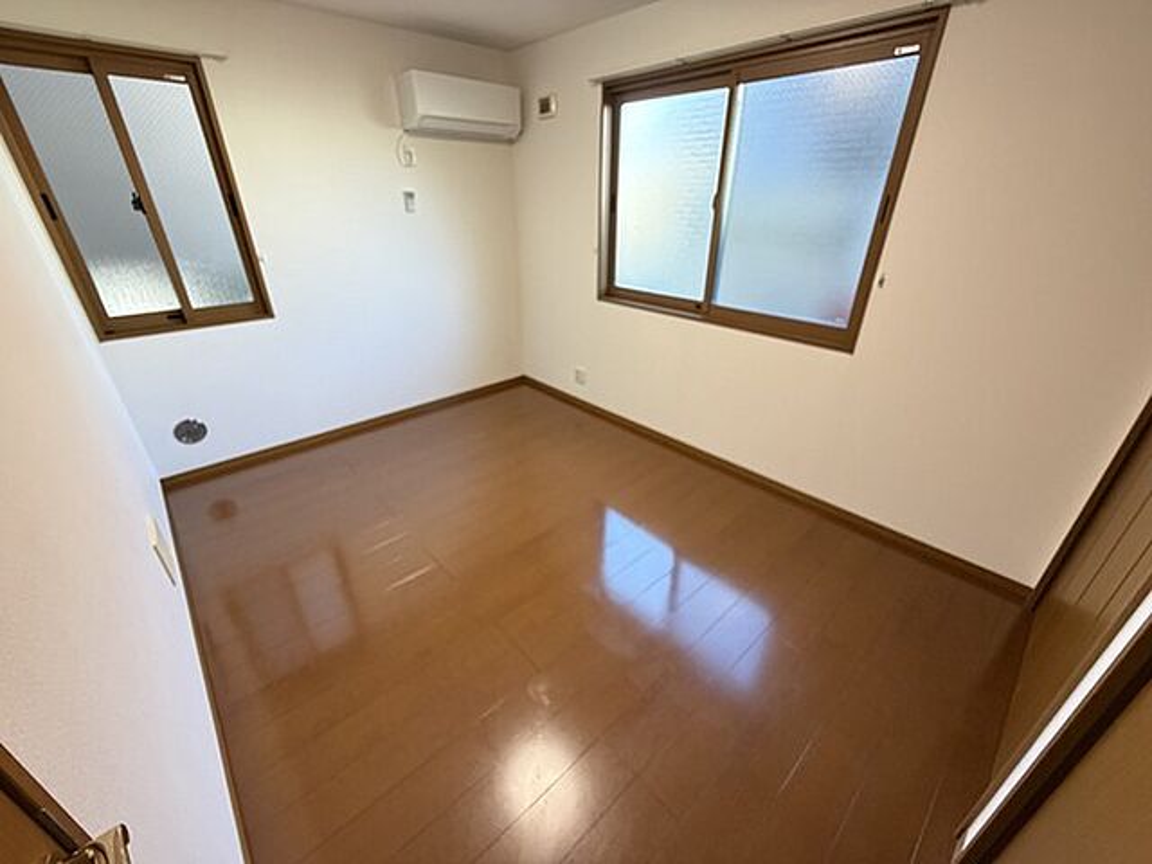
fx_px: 466
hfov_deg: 102.1
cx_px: 576
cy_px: 432
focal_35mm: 14
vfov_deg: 85.7
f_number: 2.2
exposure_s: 1/60
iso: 500
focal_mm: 2.22
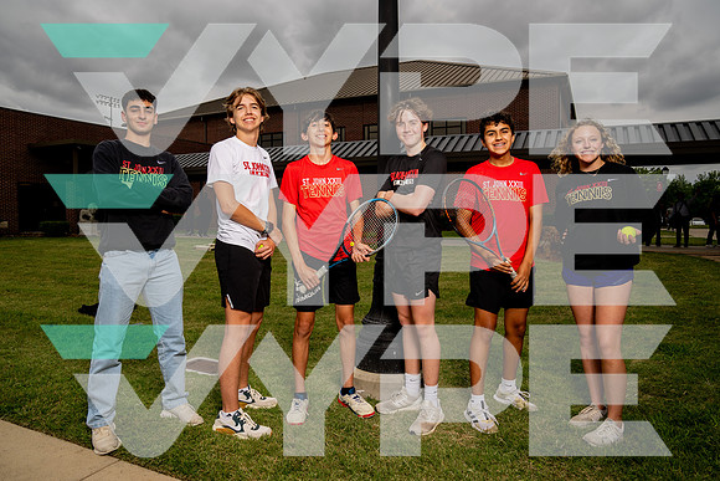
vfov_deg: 52.3
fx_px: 489
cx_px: 360
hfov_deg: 72.7
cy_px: 238
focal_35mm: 24
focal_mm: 24
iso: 50
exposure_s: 1/250
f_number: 8
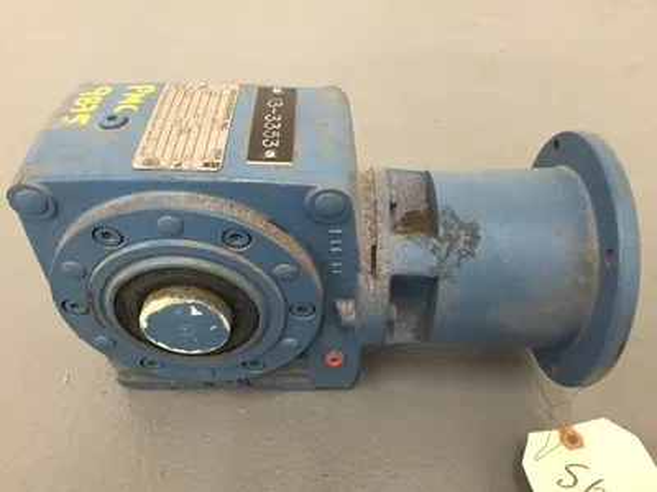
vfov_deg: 48.2
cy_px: 246
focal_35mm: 29
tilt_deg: -45.2
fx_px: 550
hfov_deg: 61.7
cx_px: 328
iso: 250
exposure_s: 1/30
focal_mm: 4.15
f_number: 2.2
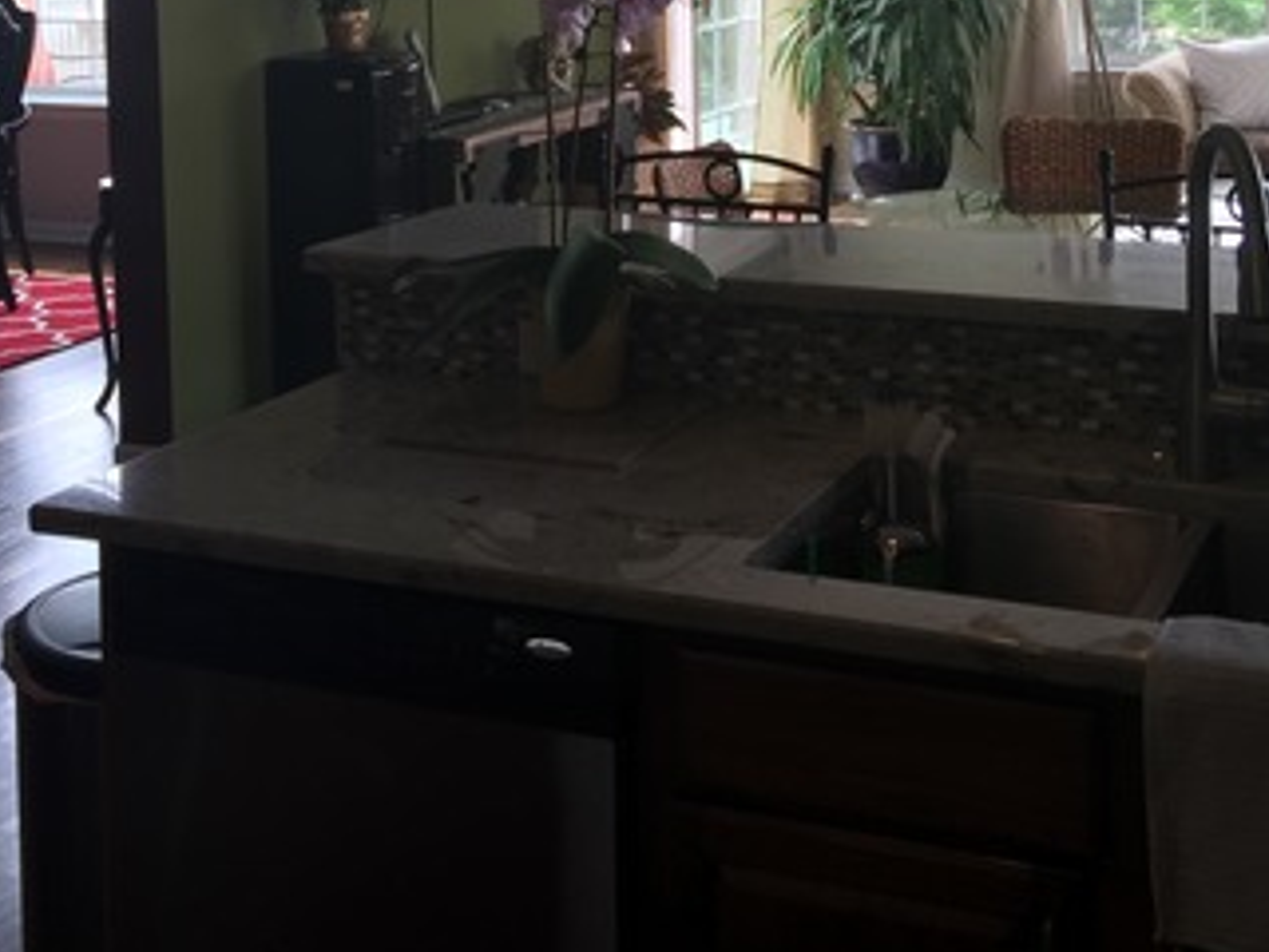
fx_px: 2126
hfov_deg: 33.2
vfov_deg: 24.1
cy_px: 8
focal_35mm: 58
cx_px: 607
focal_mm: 4.15
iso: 32
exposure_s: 1/60
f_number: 2.2
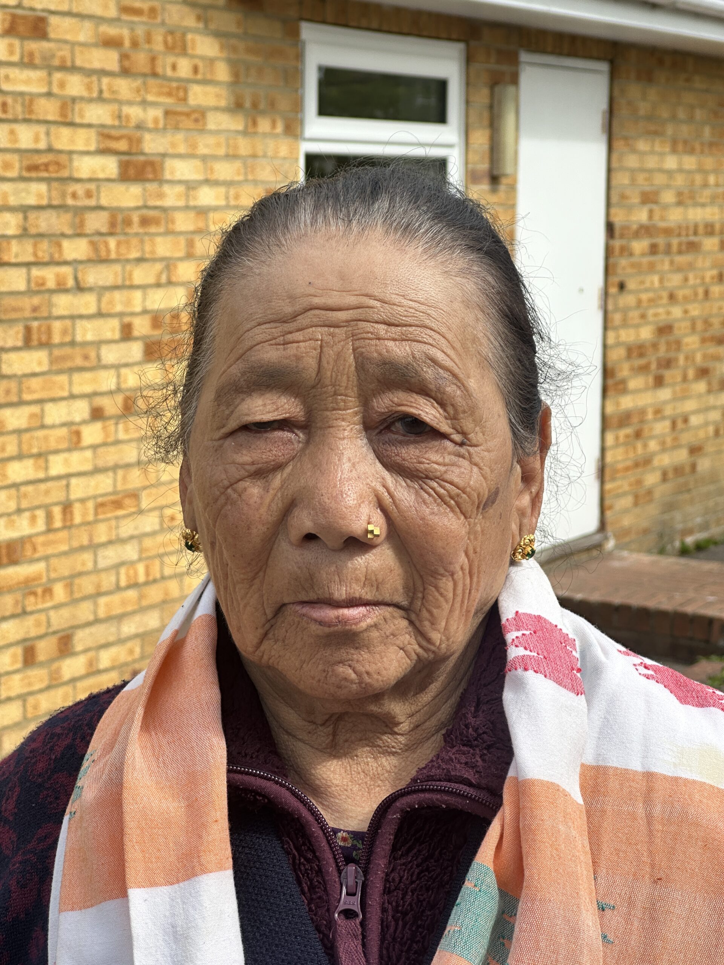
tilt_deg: -6.2
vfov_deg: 25.3
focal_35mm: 77
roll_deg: -0.8
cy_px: 482
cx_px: 362
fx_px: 2147
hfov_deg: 19.1
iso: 32
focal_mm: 9
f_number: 2.8
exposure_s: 1/382
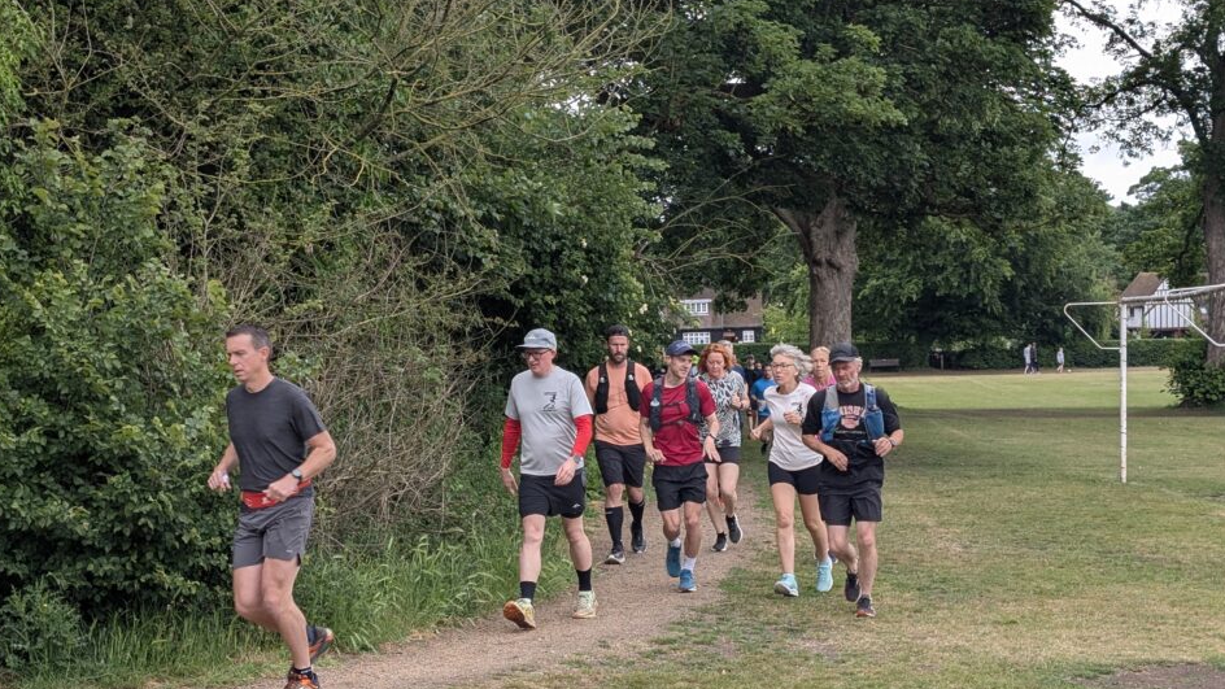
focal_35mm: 58
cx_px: 566
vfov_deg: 20.7
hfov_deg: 36.0
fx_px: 1884
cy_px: 426
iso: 19
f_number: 1.68
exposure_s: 1/262
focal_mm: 6.9
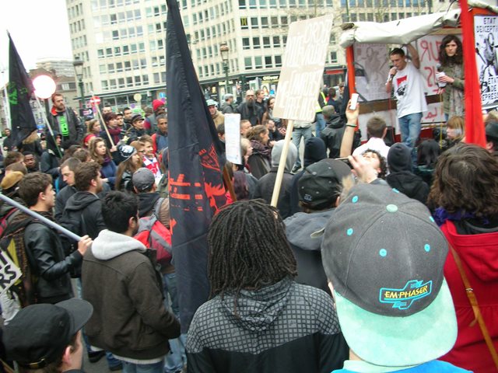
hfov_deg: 52.6
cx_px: 249
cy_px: 186
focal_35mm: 35
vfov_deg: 40.7
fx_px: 504
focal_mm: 5.8
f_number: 3
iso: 50
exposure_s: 1/30
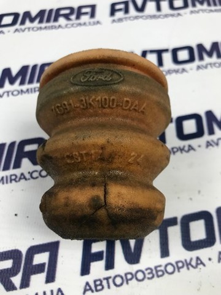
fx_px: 238
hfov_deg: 49.7
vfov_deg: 63.4
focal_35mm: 28
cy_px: 148
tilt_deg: -61.8
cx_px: 110
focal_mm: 3.99
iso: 32
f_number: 1.8
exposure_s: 1/25
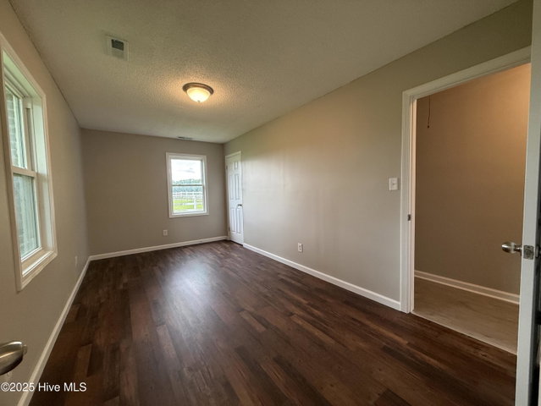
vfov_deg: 85.7
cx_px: 270
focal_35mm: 14
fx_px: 219
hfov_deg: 102.0
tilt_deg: -2.7
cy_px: 203
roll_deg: +1.0
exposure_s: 1/120
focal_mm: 2.22
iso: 250
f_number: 2.2
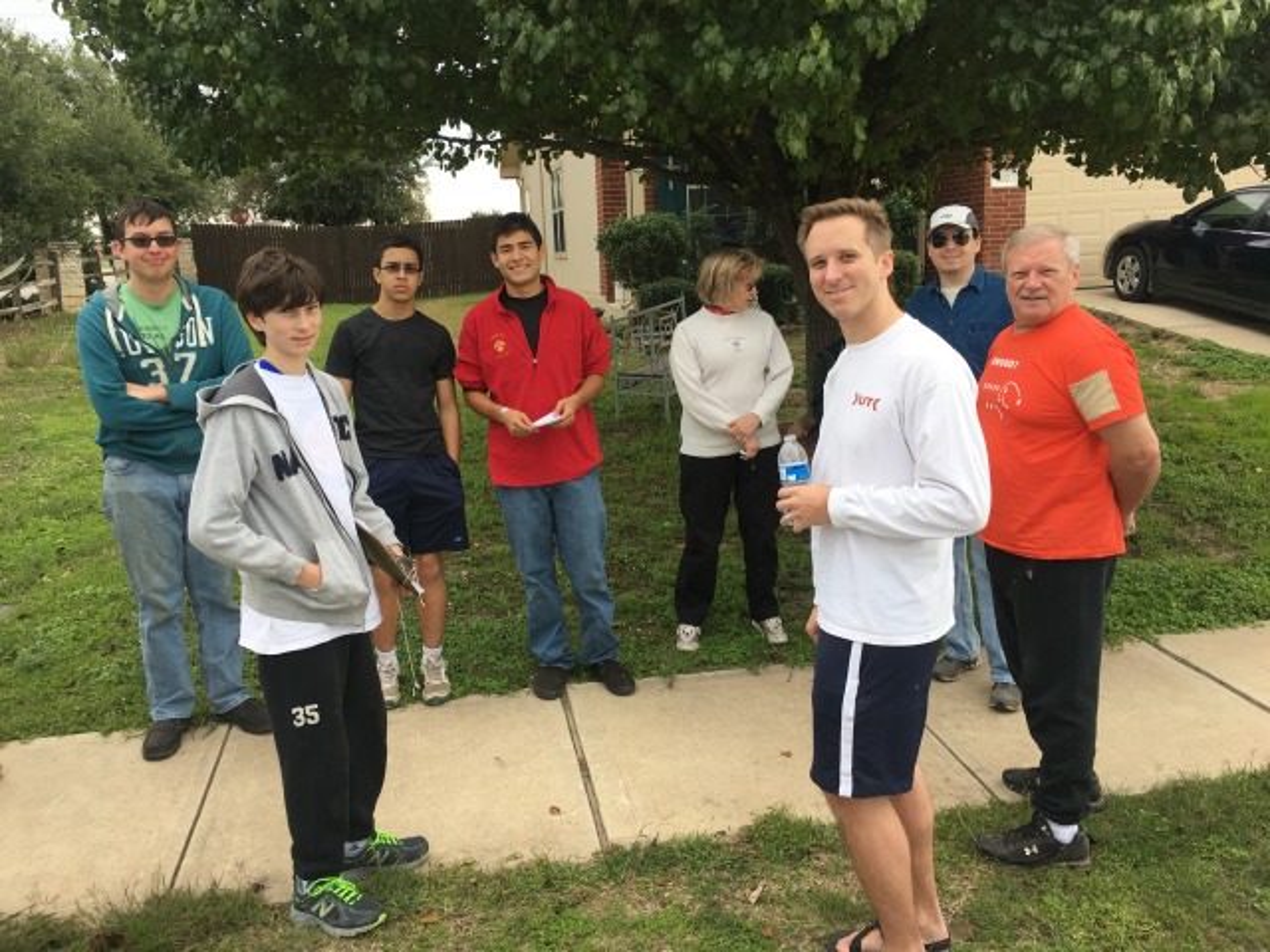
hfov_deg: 61.7
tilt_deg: -9.5
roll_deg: +2.2
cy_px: 476
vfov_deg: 48.2
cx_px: 635
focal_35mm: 29
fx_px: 1064
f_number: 2.2
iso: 25
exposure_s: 1/331
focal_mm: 4.15
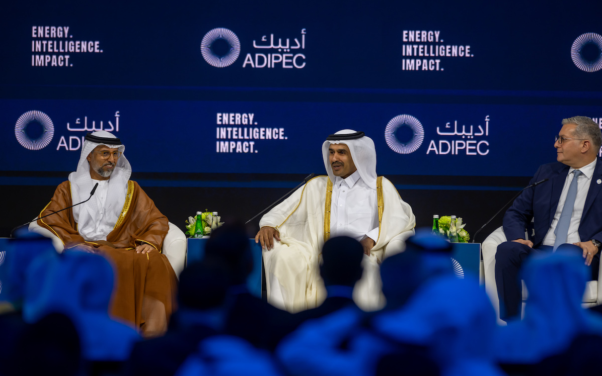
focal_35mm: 409
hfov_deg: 5.1
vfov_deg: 3.2
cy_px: 192
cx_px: 302
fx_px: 6711
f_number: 4
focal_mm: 400
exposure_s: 1/200
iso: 640
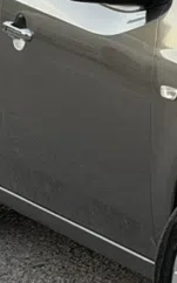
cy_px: -86
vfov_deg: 7.2
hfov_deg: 4.5
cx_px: 380
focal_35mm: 287
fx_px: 2218
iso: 100
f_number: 1.78
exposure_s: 1/87
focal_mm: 6.76
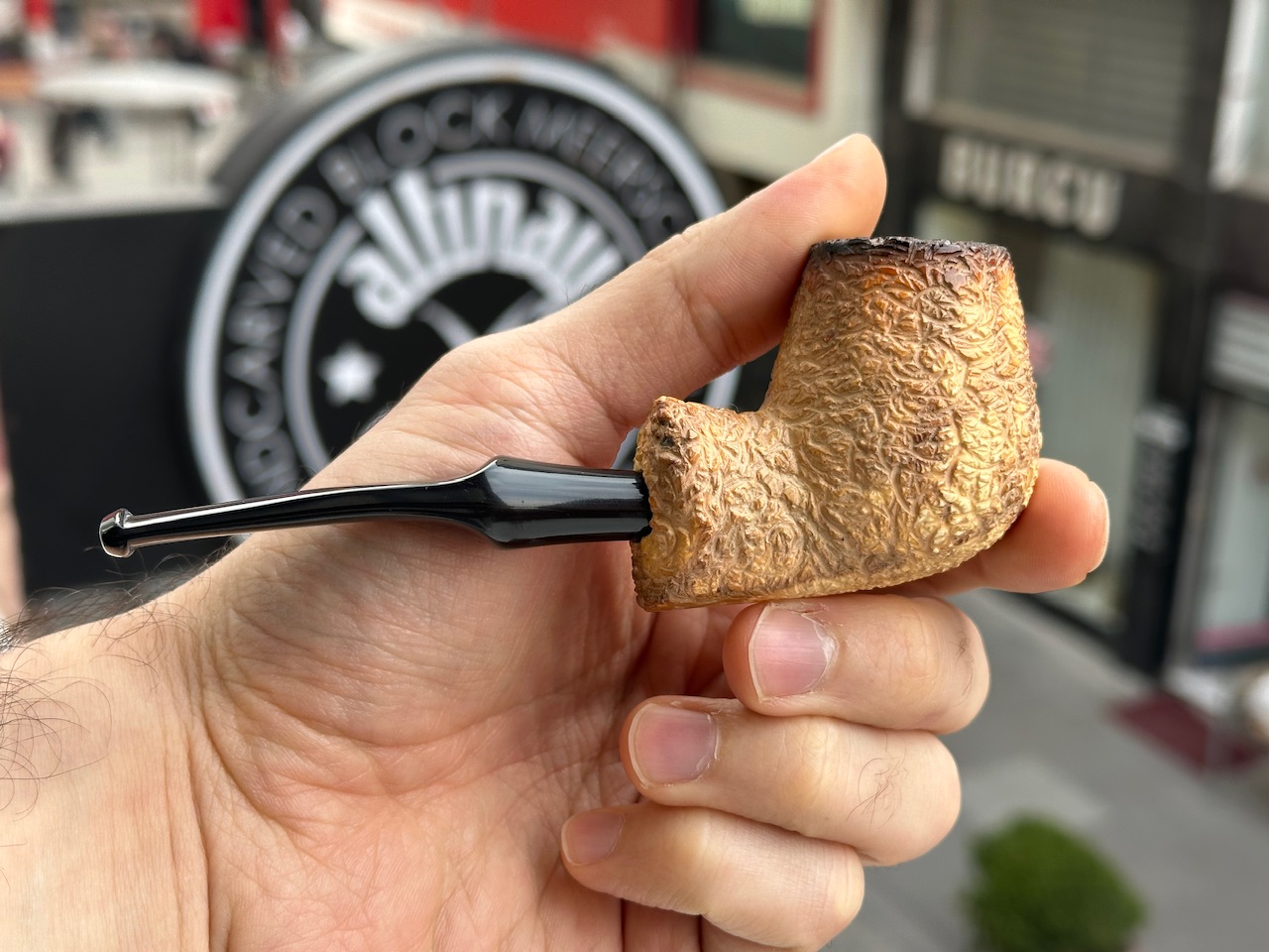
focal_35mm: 48
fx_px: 1760
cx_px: 634
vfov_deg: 30.3
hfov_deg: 39.7
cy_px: 476
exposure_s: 1/380
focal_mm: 6.86
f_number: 1.78
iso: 64
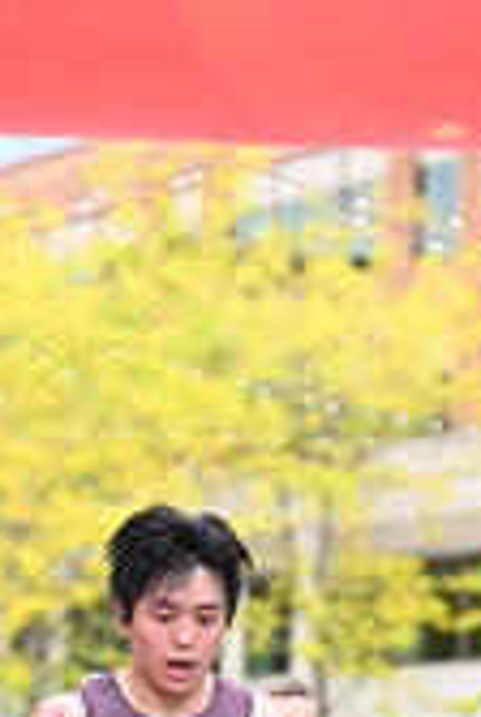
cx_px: 200
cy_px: 829
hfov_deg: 5.3
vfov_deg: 7.8
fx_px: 5189
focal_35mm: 260
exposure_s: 1/1600
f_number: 2.8
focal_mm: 79
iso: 800
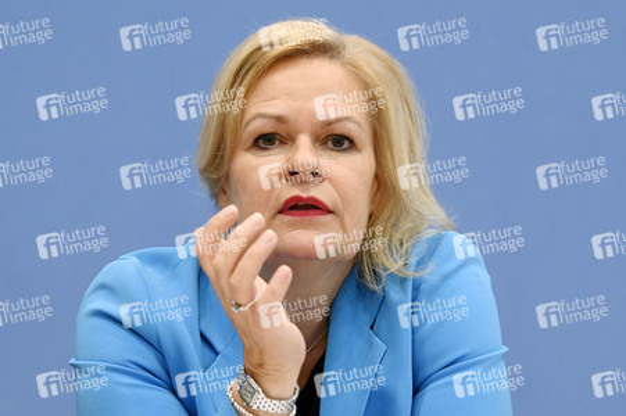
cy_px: 208
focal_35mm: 150
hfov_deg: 13.7
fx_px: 2606
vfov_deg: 9.1
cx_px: 313
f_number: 6.3
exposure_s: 1/640
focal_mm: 150
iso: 5000
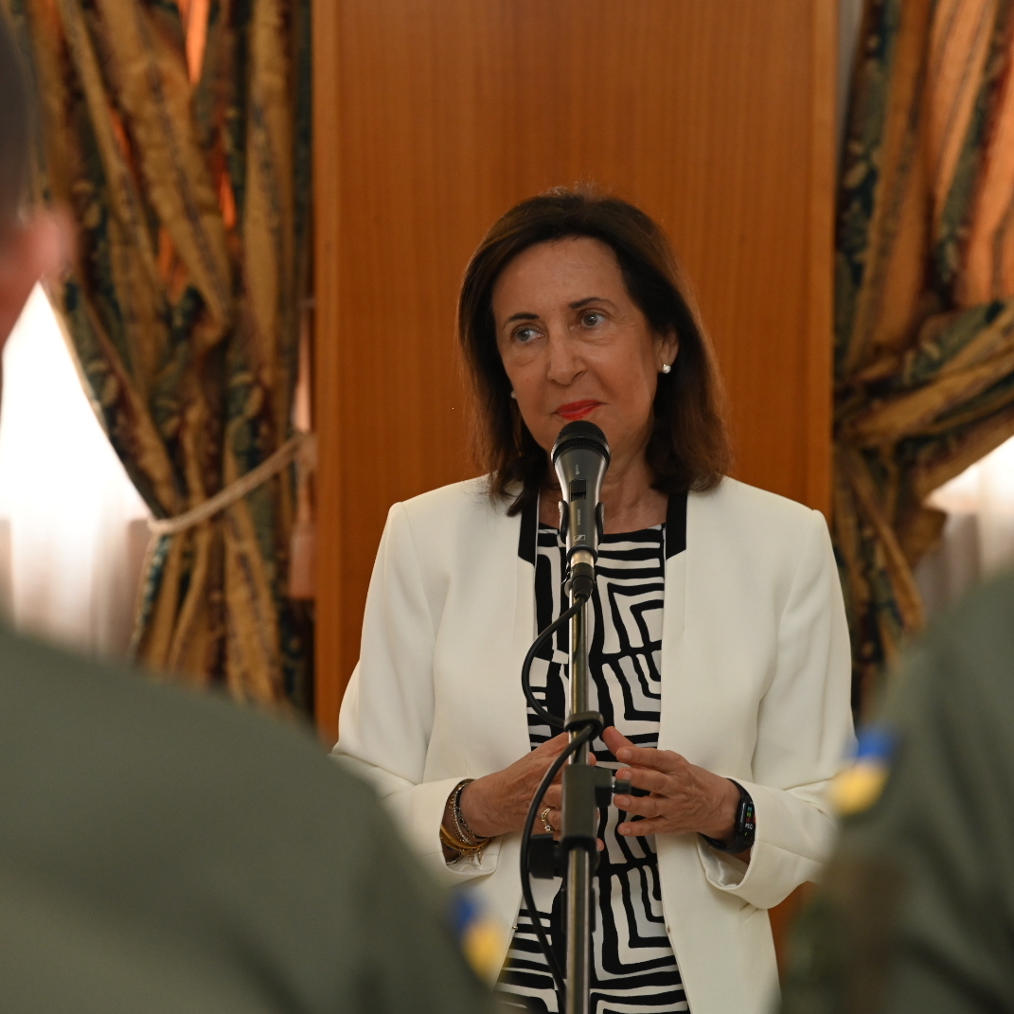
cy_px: 505
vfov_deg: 12.1
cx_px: 578
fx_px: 4772
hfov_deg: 12.1
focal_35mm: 144
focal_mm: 112
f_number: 5
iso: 2000
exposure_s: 1/200
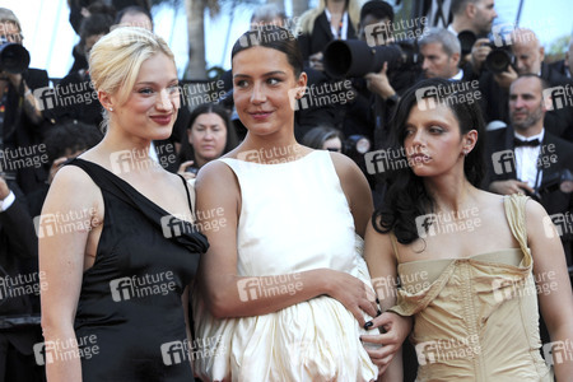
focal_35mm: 122
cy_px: 191
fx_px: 1942
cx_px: 286
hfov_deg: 16.8
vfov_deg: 11.2
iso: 640
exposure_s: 1/250
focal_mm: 122
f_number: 7.1
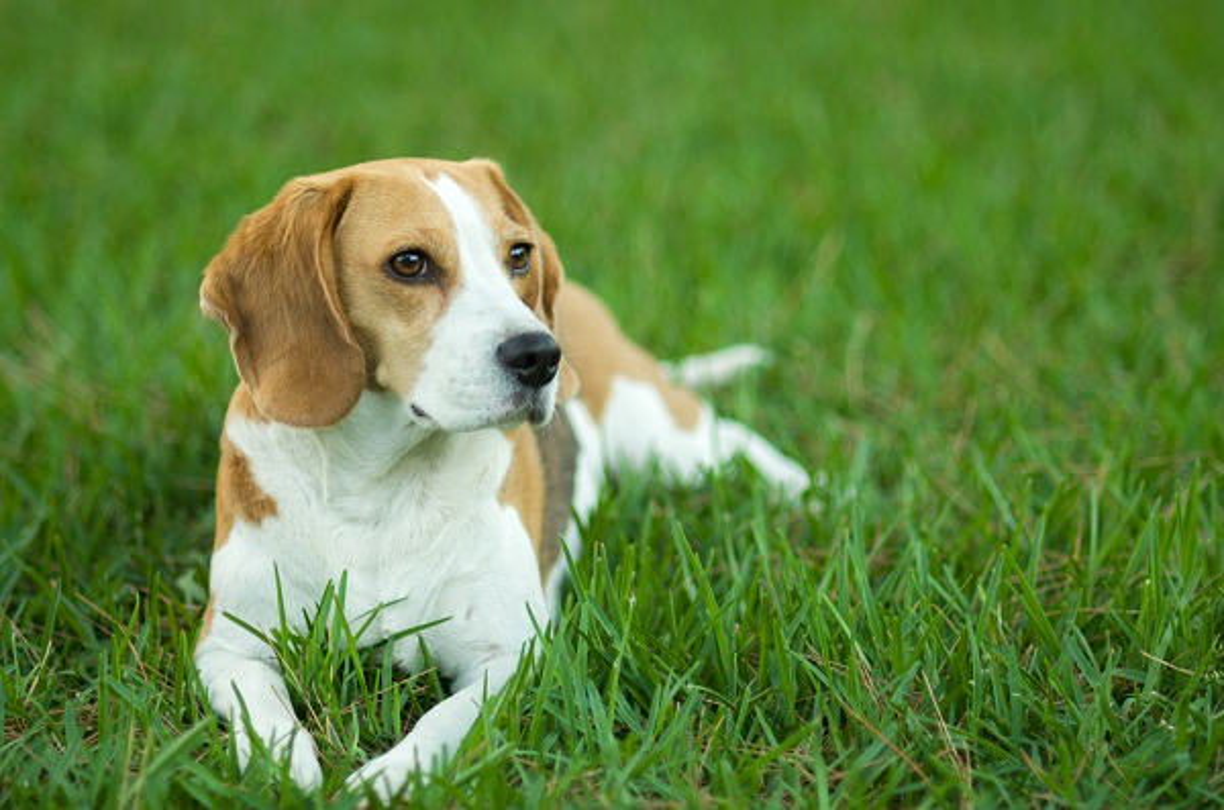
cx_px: 612
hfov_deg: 16.1
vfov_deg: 10.7
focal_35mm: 128
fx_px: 4325
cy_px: 405
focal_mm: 85
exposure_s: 1/60
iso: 200
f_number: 1.8
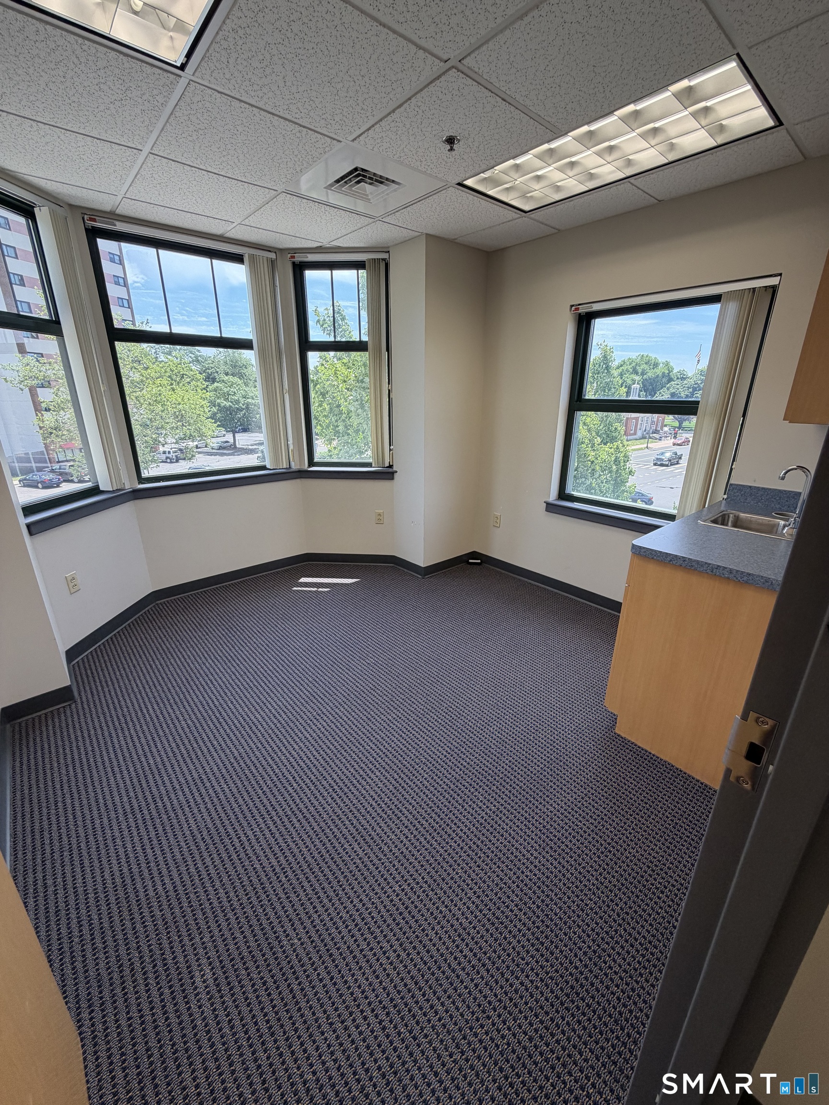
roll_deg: -0.6
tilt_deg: -19.8
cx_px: 414
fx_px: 447
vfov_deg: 102.1
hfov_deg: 85.7
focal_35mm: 14
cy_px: 552
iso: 80
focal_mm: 2.22
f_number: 2.2
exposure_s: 1/120
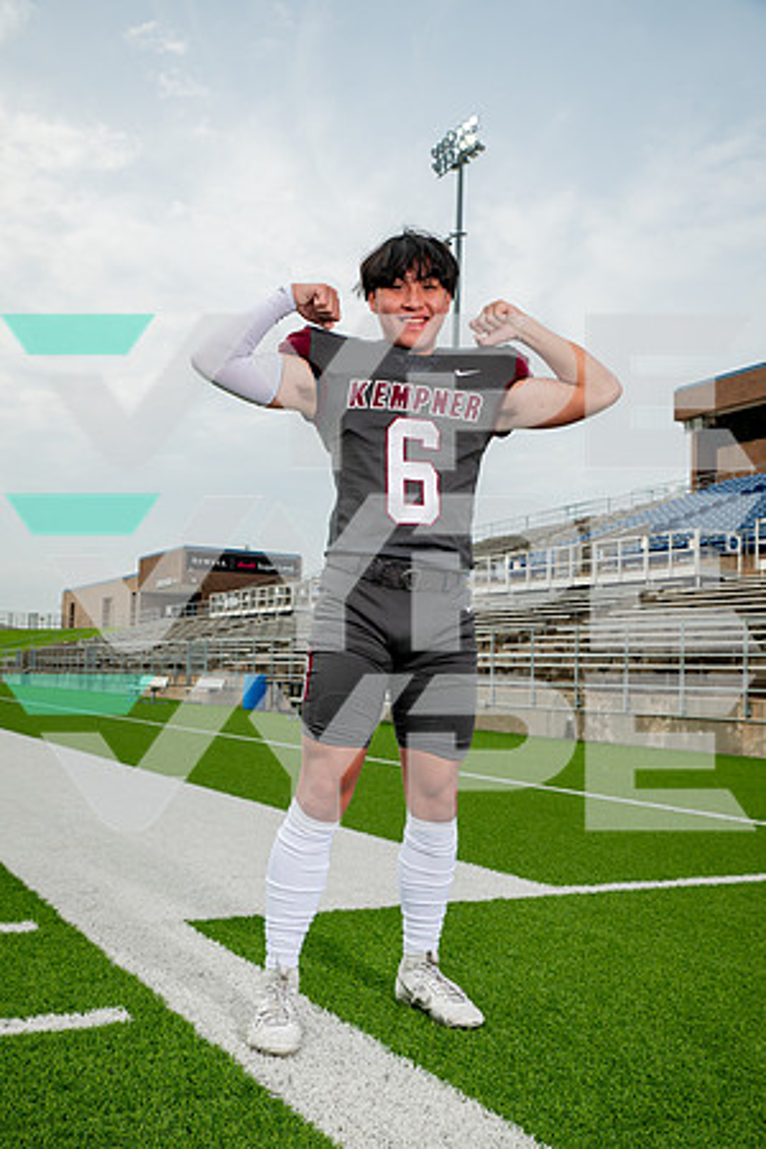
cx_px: 383
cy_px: 574
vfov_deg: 54.4
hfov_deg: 37.9
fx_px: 1117
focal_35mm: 35
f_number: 7.1
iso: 125
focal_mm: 35
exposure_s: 1/320
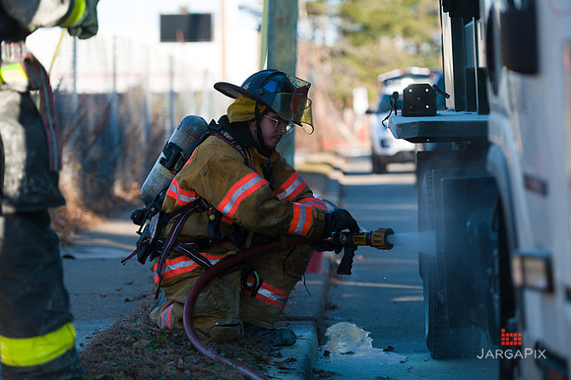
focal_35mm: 116
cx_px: 286
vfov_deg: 11.8
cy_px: 190
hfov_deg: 17.7
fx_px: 1839
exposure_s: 1/800
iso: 200
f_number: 3.2
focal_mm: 116
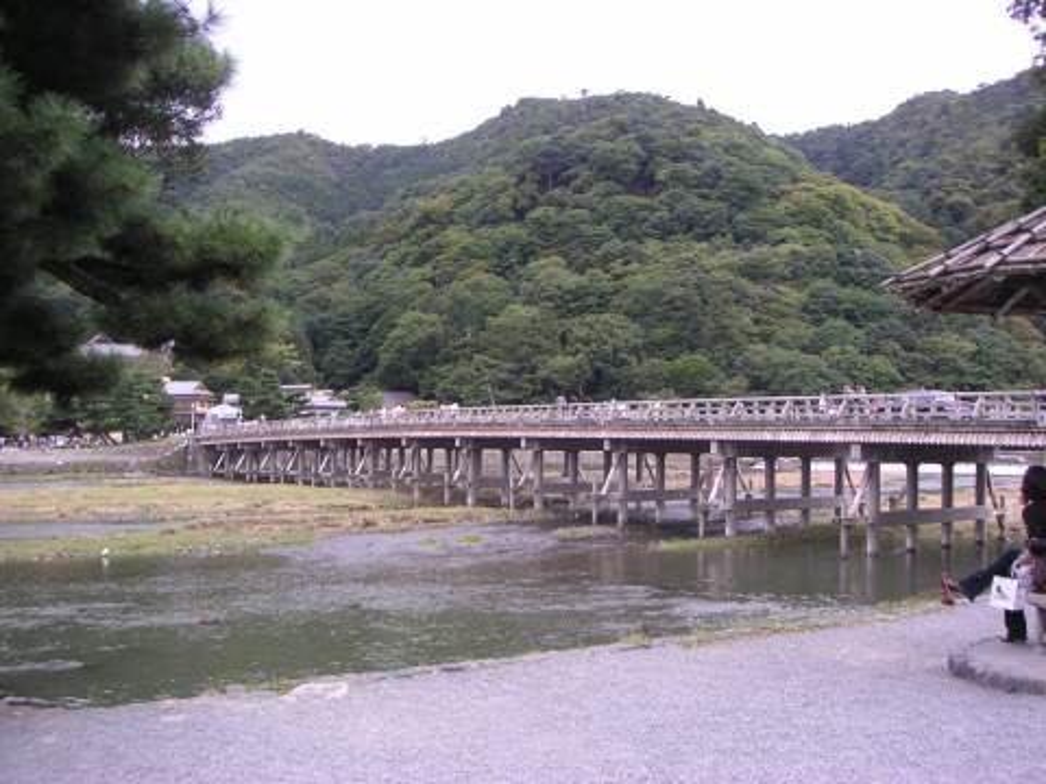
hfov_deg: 49.0
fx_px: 1148
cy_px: 392
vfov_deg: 37.7
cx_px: 523
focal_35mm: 38
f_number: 2.8
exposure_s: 1/60
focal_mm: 6
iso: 50
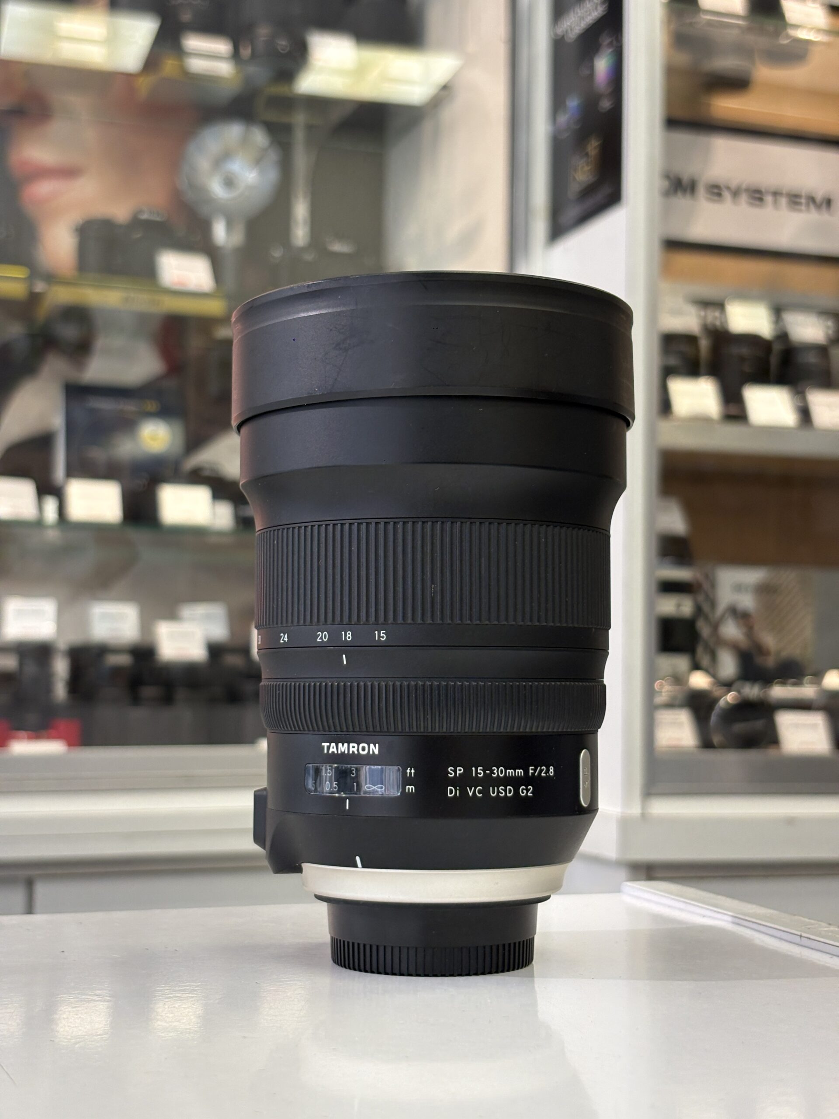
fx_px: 1680
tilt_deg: +4.1
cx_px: 420
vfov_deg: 36.8
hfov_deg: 28.0
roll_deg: -0.4
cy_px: 560
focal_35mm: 52
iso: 40
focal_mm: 5.96
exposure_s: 1/50
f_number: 1.6
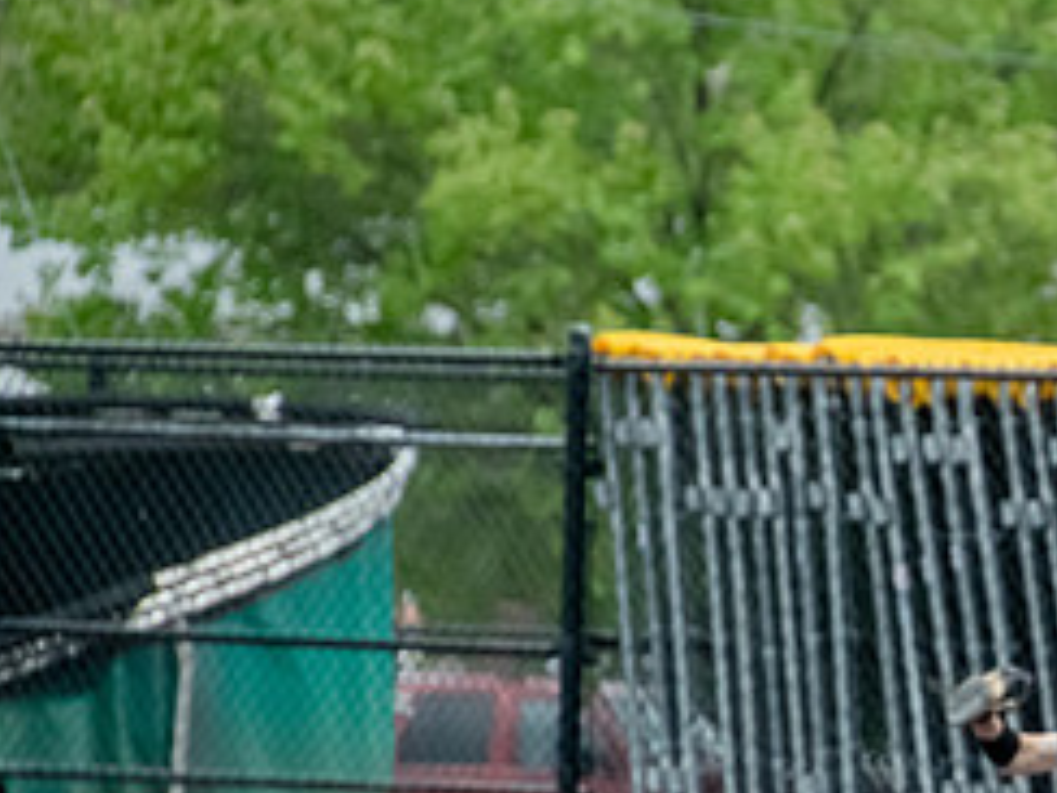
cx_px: 1248
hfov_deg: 2.6
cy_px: 769
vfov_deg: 2.0
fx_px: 22993
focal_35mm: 753
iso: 2500
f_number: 5.6
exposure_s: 1/2000
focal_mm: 220
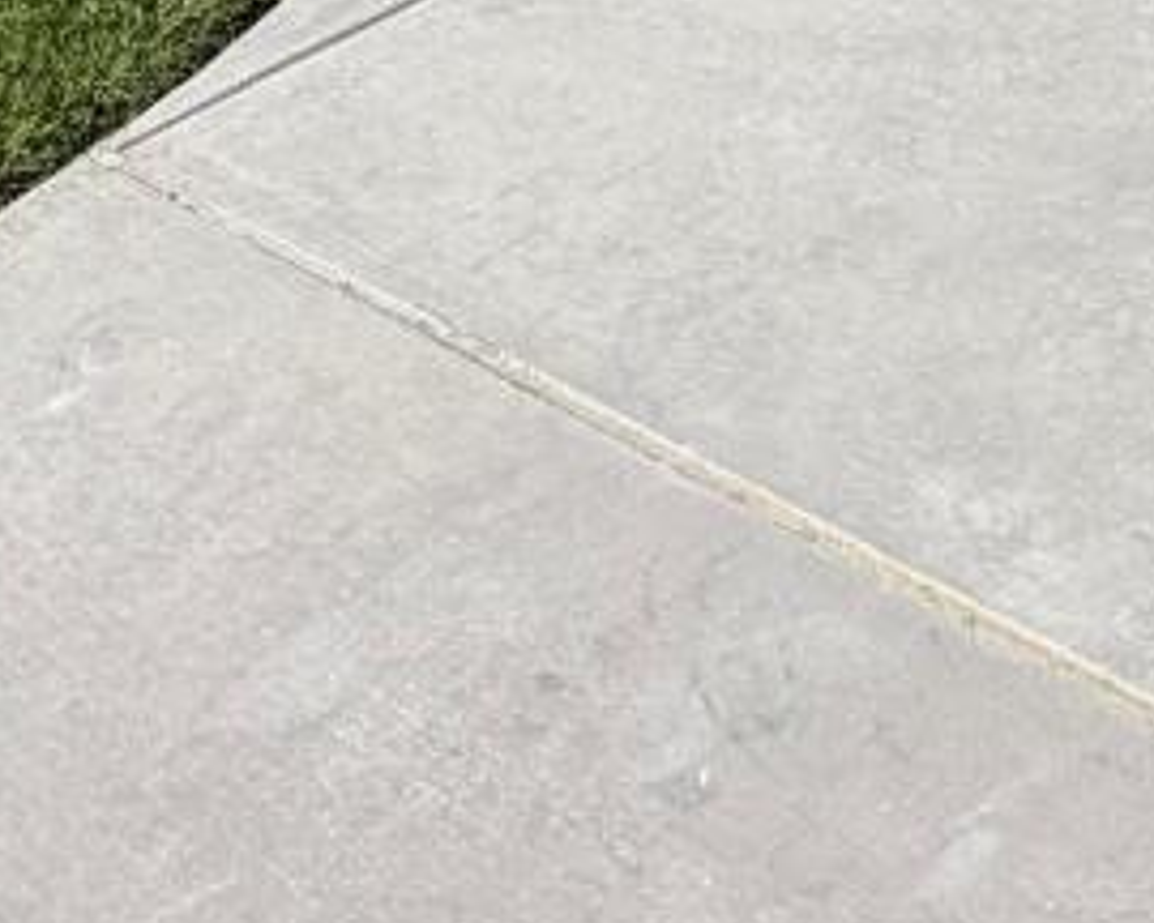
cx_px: 970
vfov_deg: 16.0
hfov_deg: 24.5
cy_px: -882
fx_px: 2596
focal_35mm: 76
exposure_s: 1/928
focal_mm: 2.22
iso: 20
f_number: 2.2
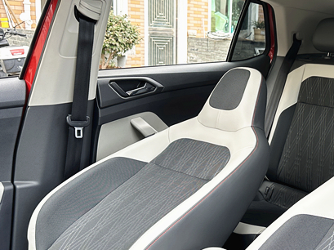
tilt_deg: -10.7
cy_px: 124
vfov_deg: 30.8
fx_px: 453
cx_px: 283
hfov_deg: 38.4
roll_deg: -4.1
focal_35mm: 47
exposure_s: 1/172
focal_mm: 6.86
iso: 100
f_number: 1.78
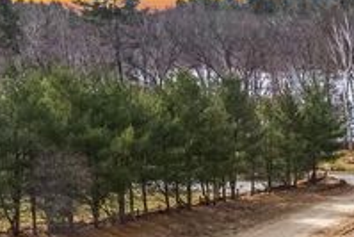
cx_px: 439
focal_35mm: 113
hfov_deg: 17.2
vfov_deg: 11.2
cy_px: 445
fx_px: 1112
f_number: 2.8
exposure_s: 1/1000
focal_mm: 8.38
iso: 130
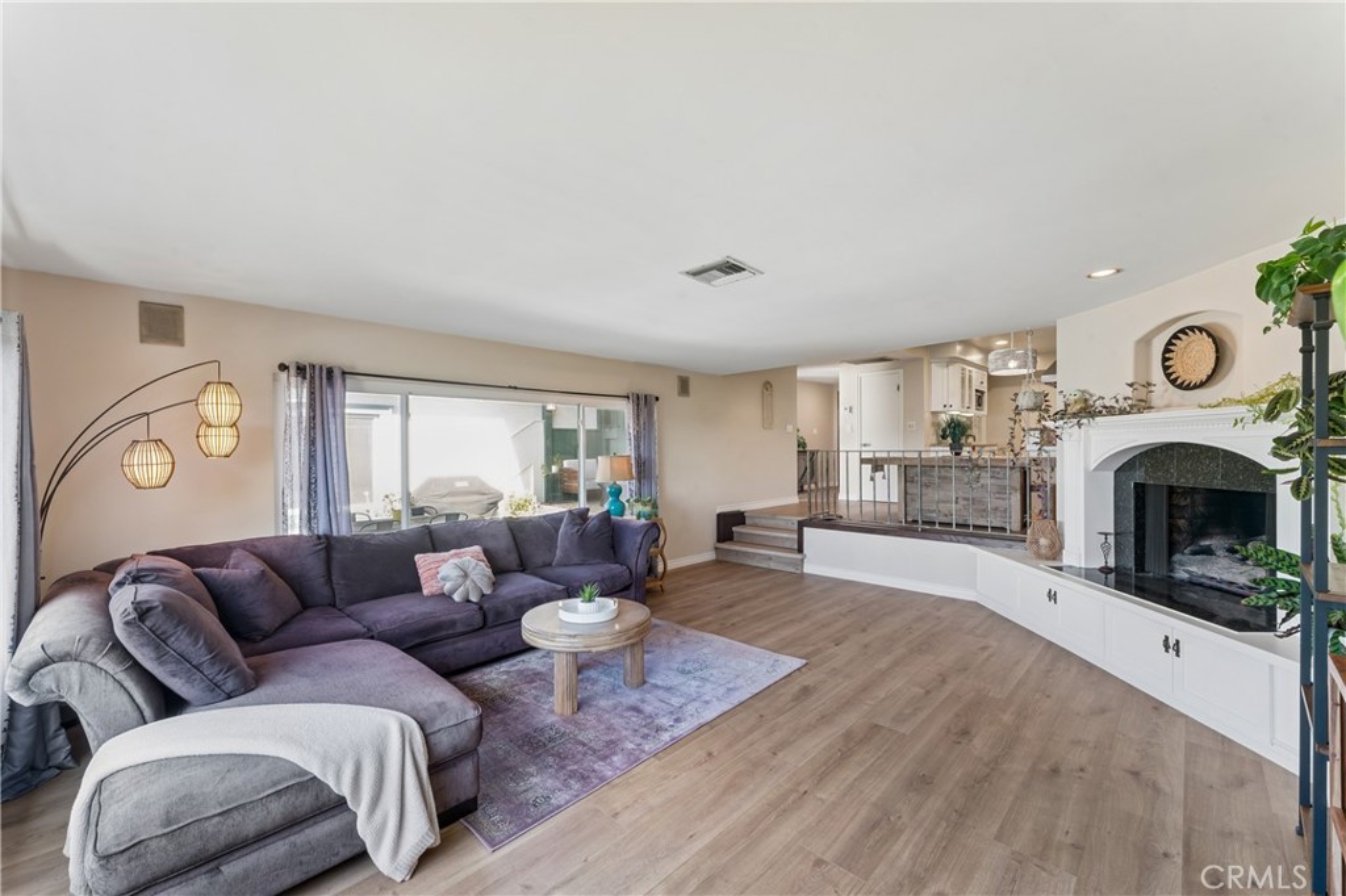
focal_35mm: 14
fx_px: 523
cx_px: 673
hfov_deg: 104.3
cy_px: 448
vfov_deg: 81.2
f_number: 13
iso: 100
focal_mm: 14
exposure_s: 1.3
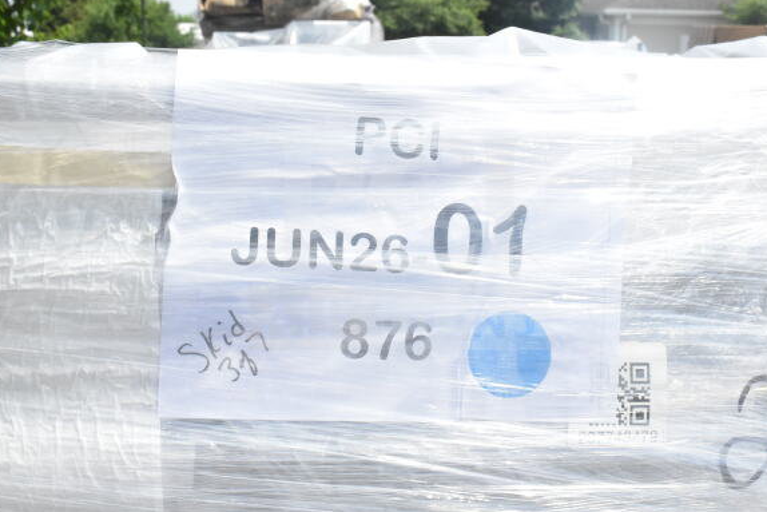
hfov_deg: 38.9
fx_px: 1087
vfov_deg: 26.5
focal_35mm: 51
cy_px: 244
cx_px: 398
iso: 1600
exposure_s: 1/1000
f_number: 16
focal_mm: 32
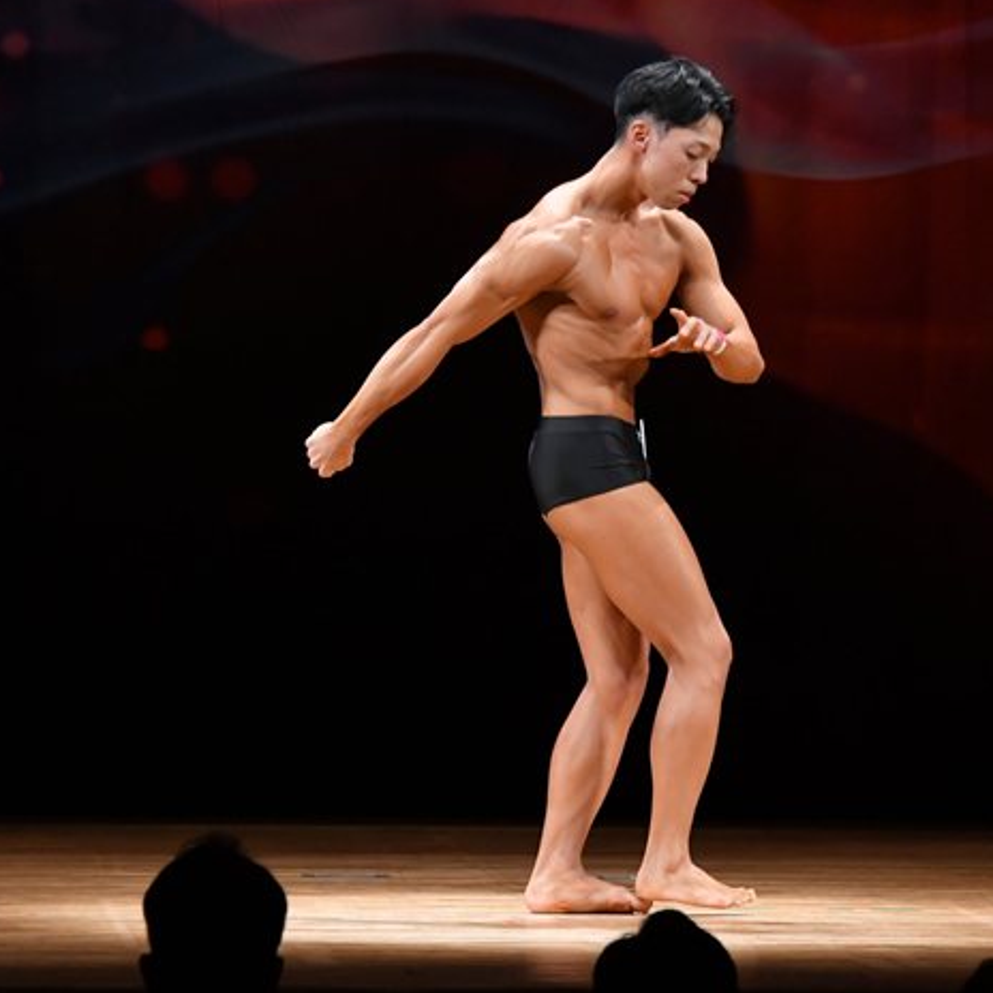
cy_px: 458
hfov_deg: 5.5
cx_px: 579
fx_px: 10353
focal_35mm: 319
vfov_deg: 5.5
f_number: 5.6
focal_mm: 150
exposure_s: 1/400
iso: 3200
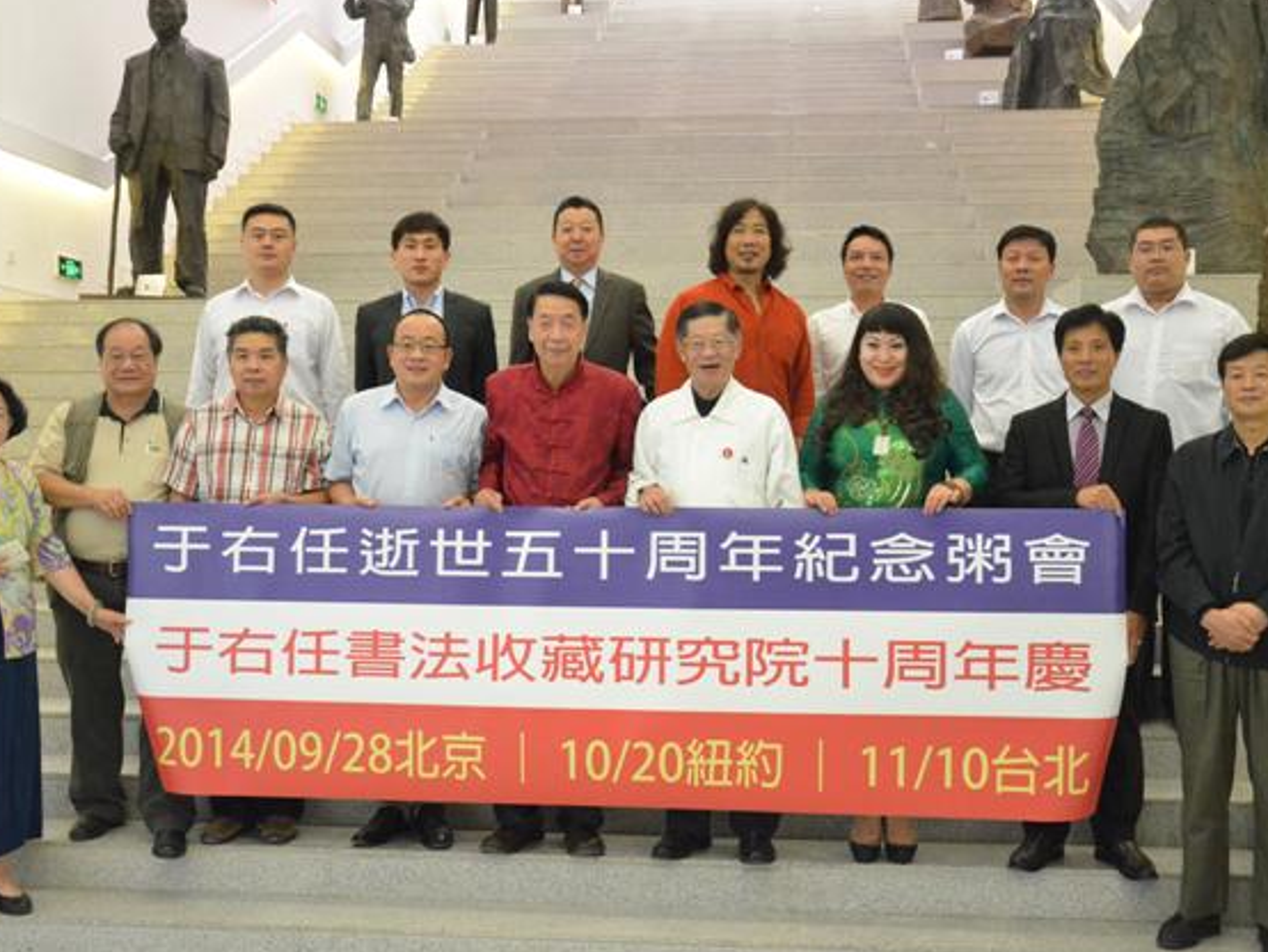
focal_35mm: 40
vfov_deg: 36.0
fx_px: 1466
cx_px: 625
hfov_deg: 46.8
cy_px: 476
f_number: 4.5
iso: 5000
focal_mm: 24
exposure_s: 1/80
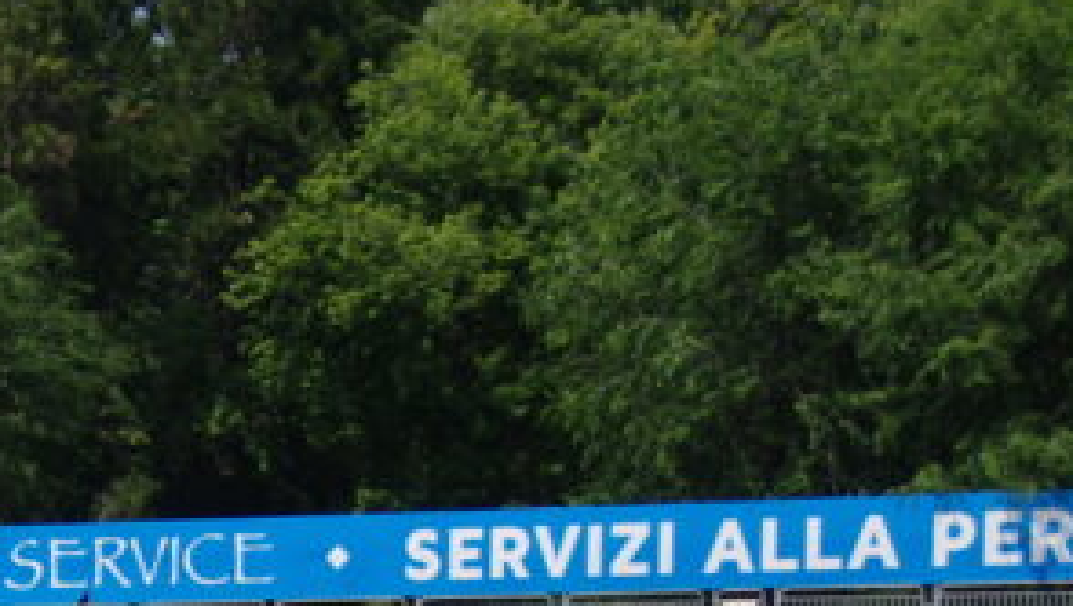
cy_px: 956
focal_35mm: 211
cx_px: -394
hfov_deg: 10.0
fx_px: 6009
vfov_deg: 5.7
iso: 200
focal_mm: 38.75
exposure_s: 1/1250
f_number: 6.3
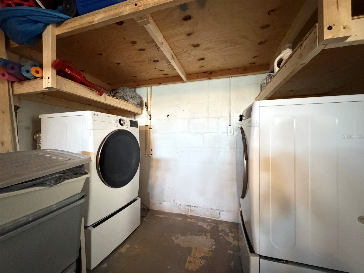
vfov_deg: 85.7
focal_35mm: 14
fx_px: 147
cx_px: 182
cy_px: 136
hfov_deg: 102.1
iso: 2000
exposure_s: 1/30
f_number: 2.2
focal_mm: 2.22
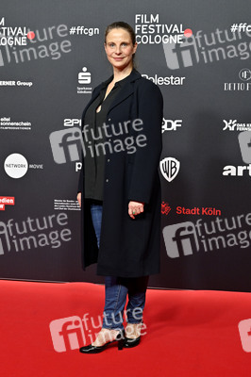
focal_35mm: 52
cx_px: 126
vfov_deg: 38.2
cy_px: 188
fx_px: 545
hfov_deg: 25.9
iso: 1000
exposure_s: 1/200
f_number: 5
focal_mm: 52
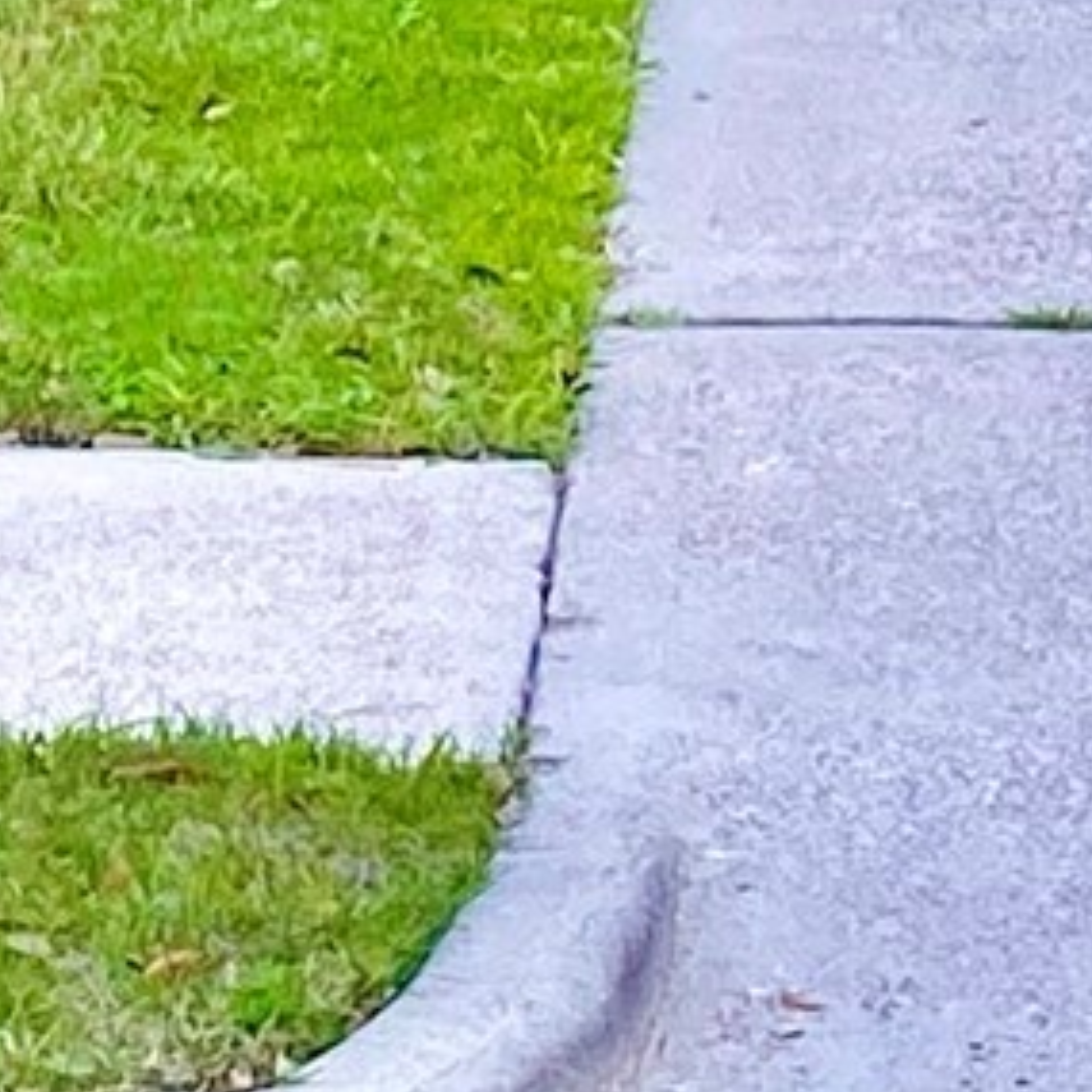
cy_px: -1812
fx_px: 9279
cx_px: 579
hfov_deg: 6.7
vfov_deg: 6.3
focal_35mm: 260
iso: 32
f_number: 1.8
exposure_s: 1/487
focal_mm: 4.25
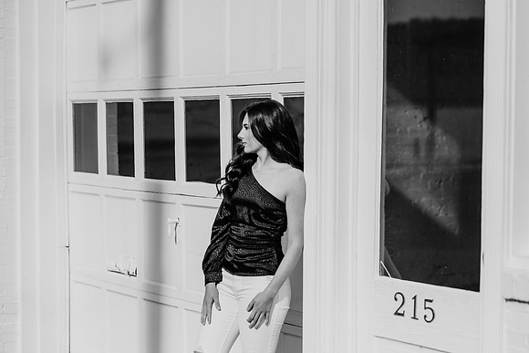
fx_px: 1249
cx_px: 264
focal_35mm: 85
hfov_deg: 23.9
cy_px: 176
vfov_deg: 16.1
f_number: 2.5
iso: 100
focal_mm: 85
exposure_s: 1/6400
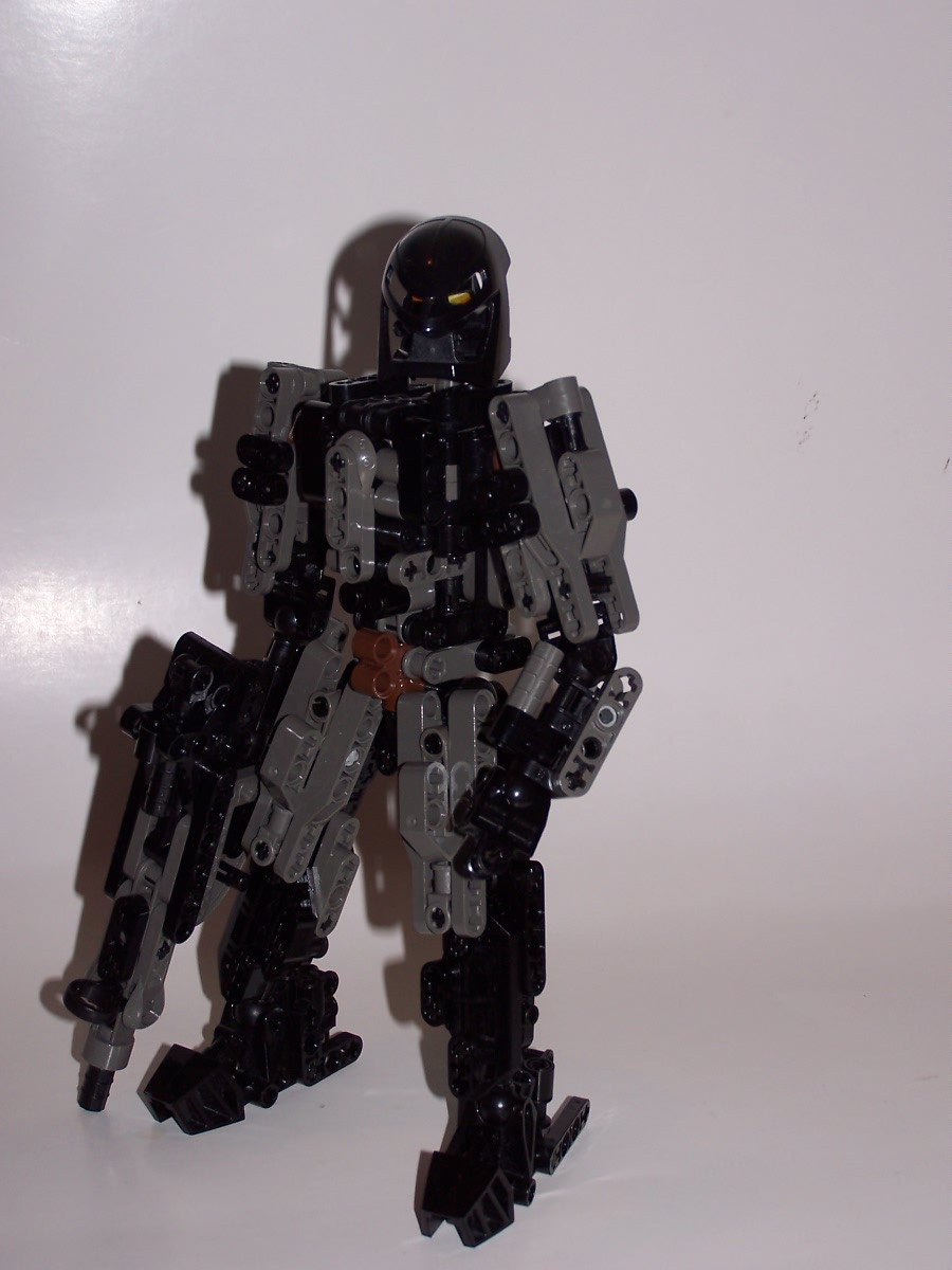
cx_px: 476
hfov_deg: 21.3
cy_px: 635
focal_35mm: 69
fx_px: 2530
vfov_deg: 28.2
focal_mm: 11.5
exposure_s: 1/60
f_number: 3.2
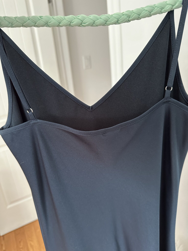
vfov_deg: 71.6
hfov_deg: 56.8
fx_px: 174
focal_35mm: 24
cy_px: 126
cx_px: 94
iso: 250
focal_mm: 6.86
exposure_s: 1/60
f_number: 1.78
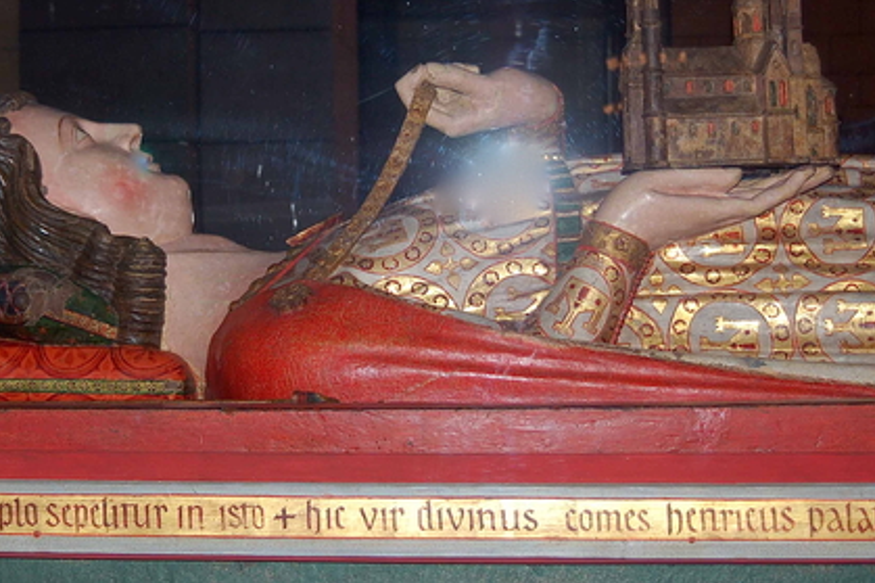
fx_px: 1774
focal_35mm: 73
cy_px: 187
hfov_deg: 27.6
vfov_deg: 18.6
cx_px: 324
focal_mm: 34
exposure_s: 1/60
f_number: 3.8
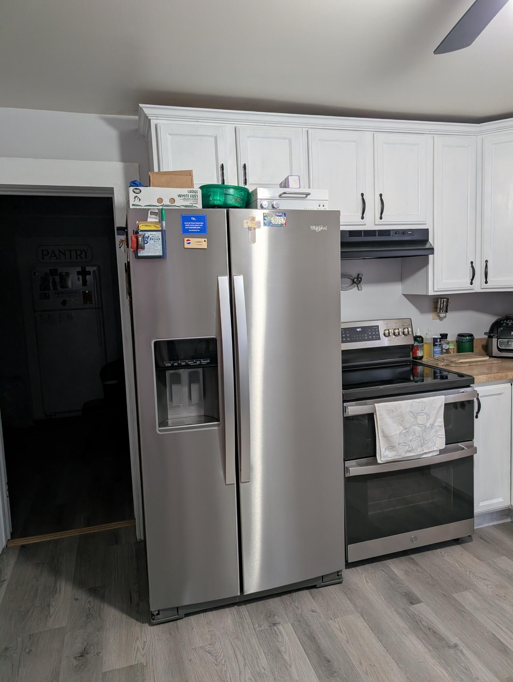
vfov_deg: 71.5
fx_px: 473
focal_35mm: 24
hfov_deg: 56.9
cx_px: 256
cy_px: 341
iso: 88
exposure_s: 1/120
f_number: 1.68
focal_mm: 6.9
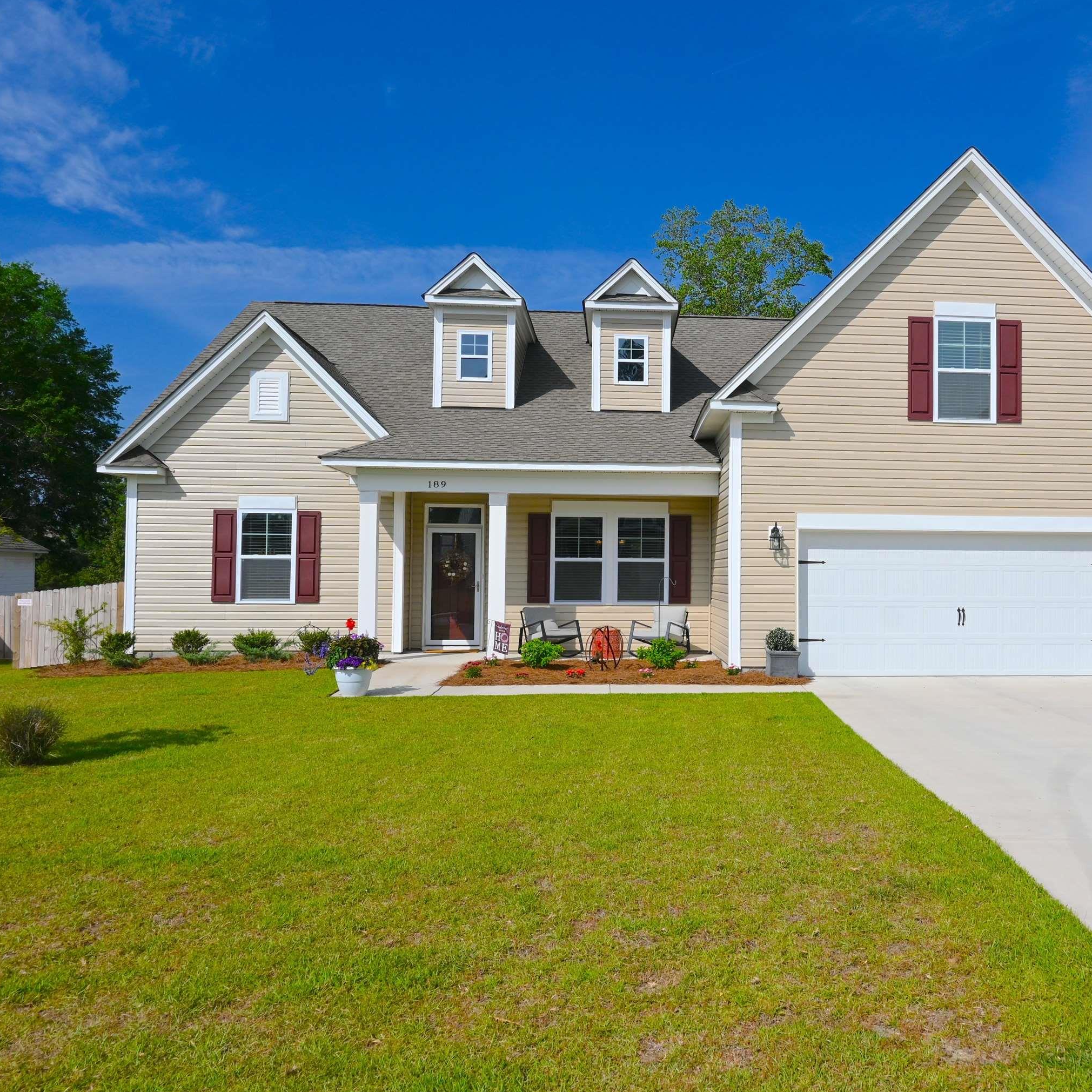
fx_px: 1106
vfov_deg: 52.5
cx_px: 733
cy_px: 541
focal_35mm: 31
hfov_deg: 51.5
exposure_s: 1/640
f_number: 9
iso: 100
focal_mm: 16
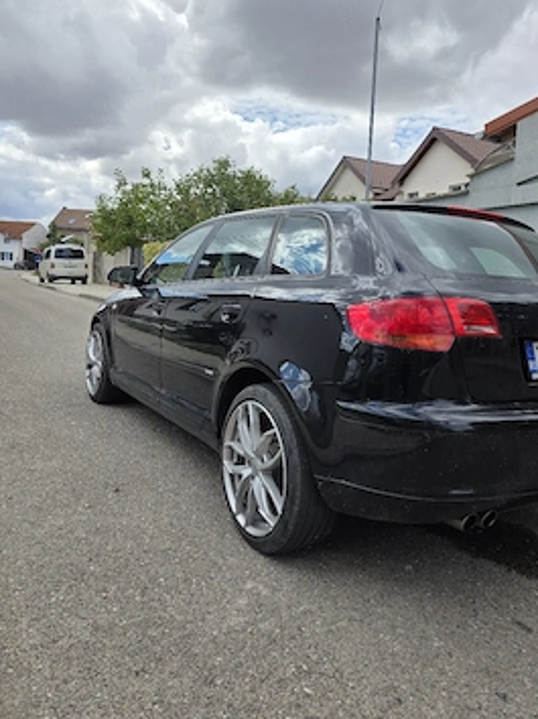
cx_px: 282
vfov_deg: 67.1
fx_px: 539
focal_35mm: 26
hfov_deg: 53.0
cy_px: 315
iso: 80
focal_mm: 6.3
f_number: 1.7
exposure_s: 1/10000
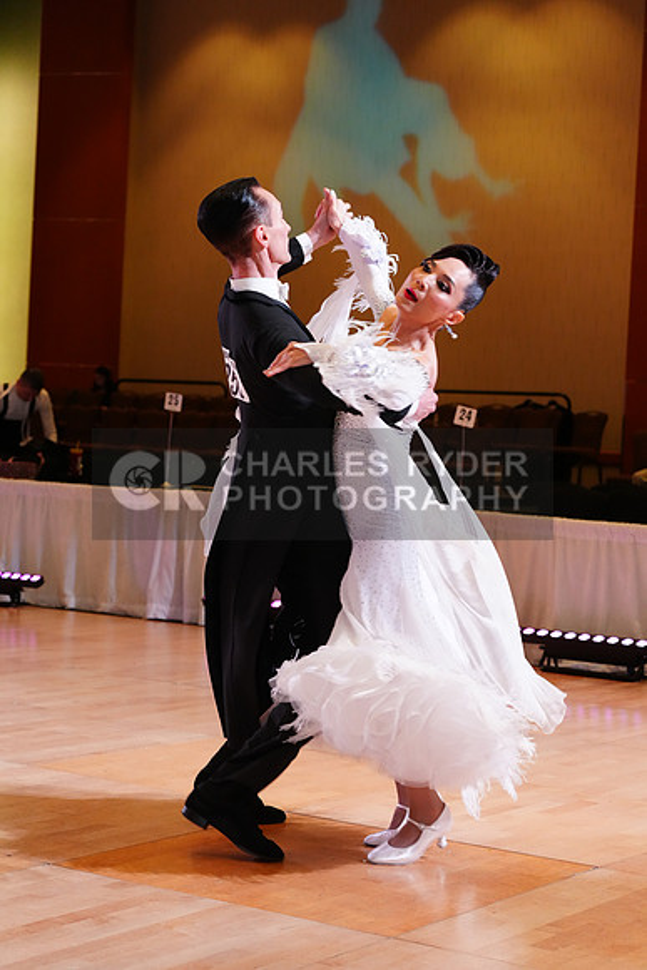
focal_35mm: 70
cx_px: 324
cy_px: 485
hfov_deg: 19.5
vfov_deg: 28.8
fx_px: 1886
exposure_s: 1/250
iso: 3200
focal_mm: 70
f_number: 5
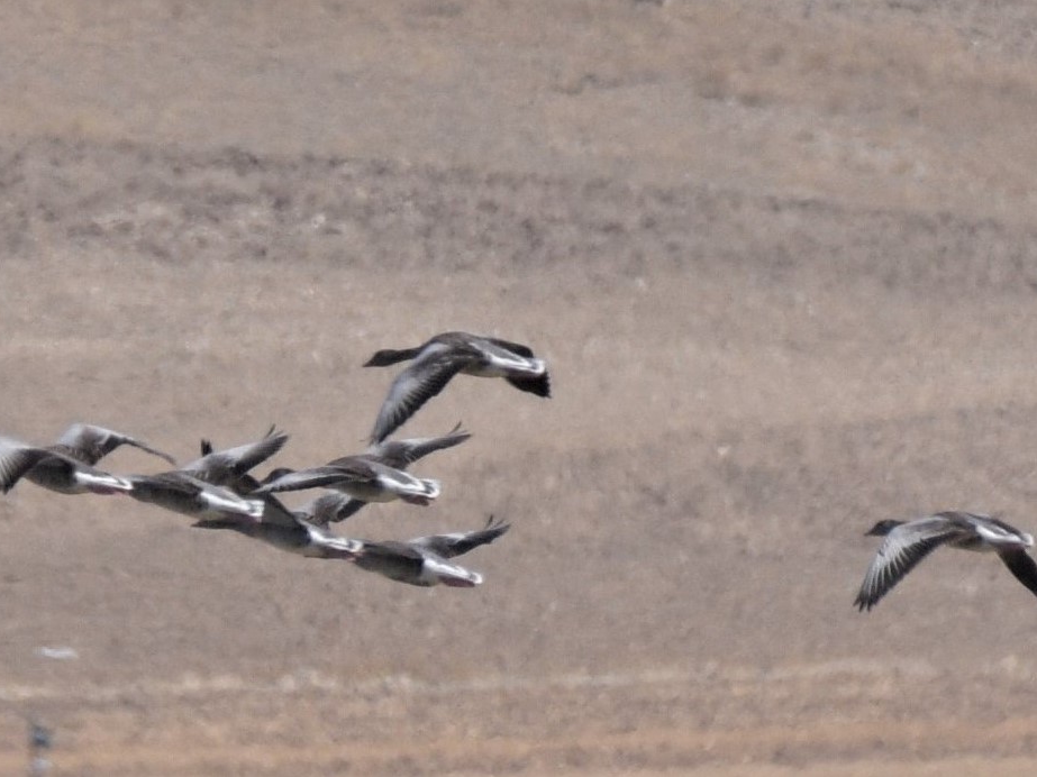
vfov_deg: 2.1
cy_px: 388
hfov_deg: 2.8
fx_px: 21447
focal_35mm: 716
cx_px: 501
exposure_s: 1/2000
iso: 320
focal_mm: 440
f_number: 7.1
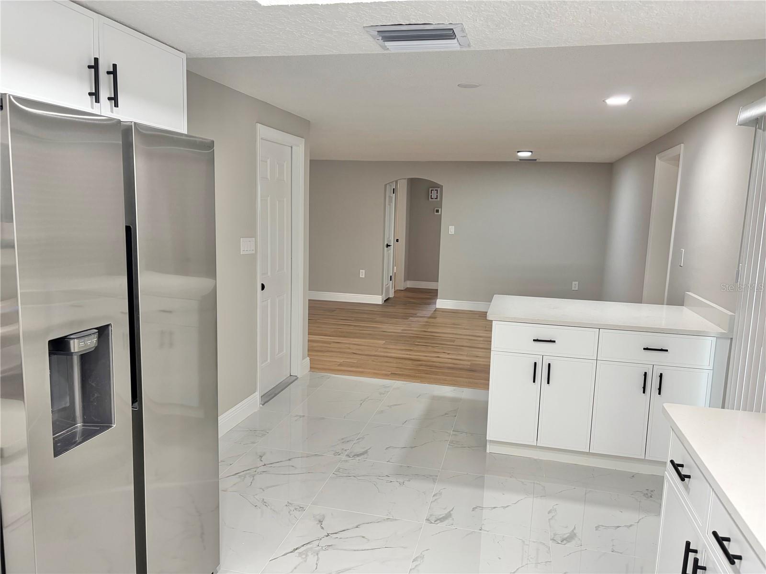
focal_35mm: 26
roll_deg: -2.1
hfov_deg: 67.3
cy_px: 287
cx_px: 383
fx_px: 575
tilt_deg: -7.8
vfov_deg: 53.1
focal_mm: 5.96
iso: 80
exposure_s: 1/60
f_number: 1.6
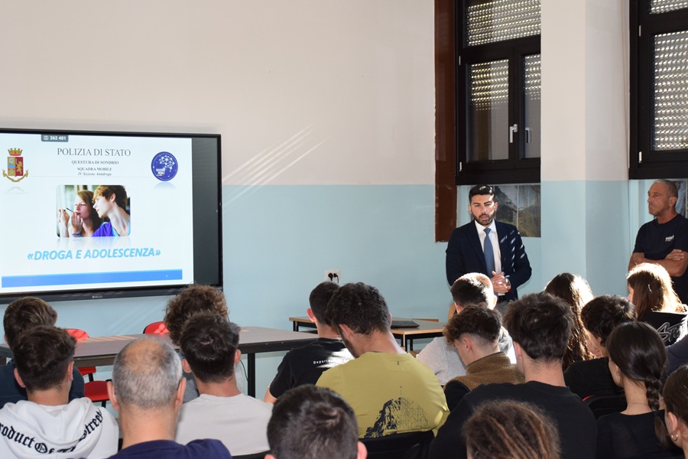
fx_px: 1299
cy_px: 217
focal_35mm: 68
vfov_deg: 20.0
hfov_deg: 29.7
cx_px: 347
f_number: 5.6
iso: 800
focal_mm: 34
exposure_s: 1/125
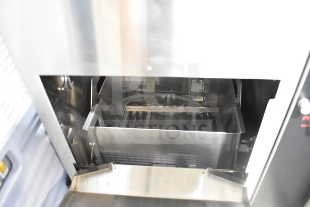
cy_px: 104
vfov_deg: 43.6
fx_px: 258
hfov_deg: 61.9
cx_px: 155
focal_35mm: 30
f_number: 3.5
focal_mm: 20
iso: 5000
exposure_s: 1/30
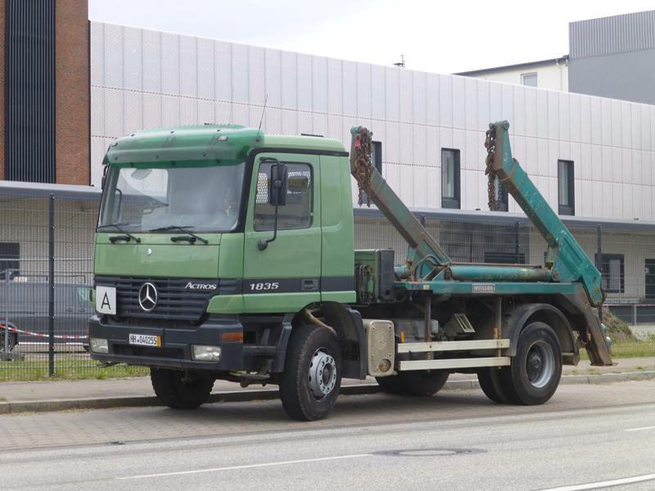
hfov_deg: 23.0
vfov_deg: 17.4
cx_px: 328
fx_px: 1608
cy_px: 246
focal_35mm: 85
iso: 100
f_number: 5.2
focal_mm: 15.1
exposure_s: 1/125
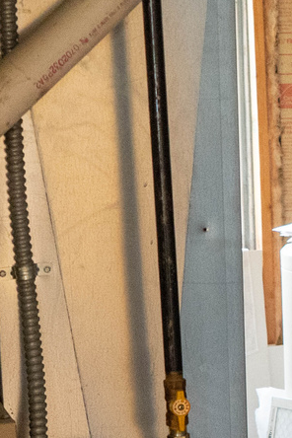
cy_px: 370
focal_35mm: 120
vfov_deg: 16.9
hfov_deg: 10.9
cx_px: 472
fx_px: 1460
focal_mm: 26
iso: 5000
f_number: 4
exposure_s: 1/160
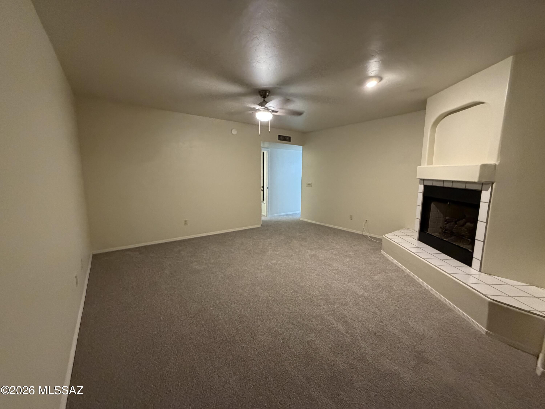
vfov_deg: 85.7
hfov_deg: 102.1
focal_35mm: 14
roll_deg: +0.2
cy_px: 204
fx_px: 220
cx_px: 272
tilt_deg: -8.0
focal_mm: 2.22
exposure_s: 1/60
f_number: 2.2
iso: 800
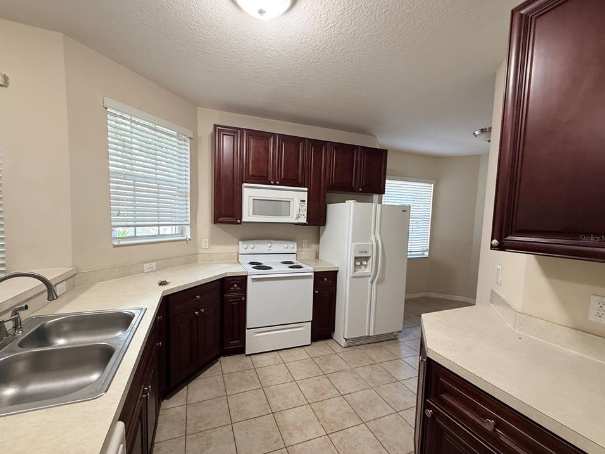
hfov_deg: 98.1
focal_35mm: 15
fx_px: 262
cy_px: 238
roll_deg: -1.0
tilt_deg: -4.3
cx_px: 294
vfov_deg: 81.7
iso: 320
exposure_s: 1/60
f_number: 2.2
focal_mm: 2.22
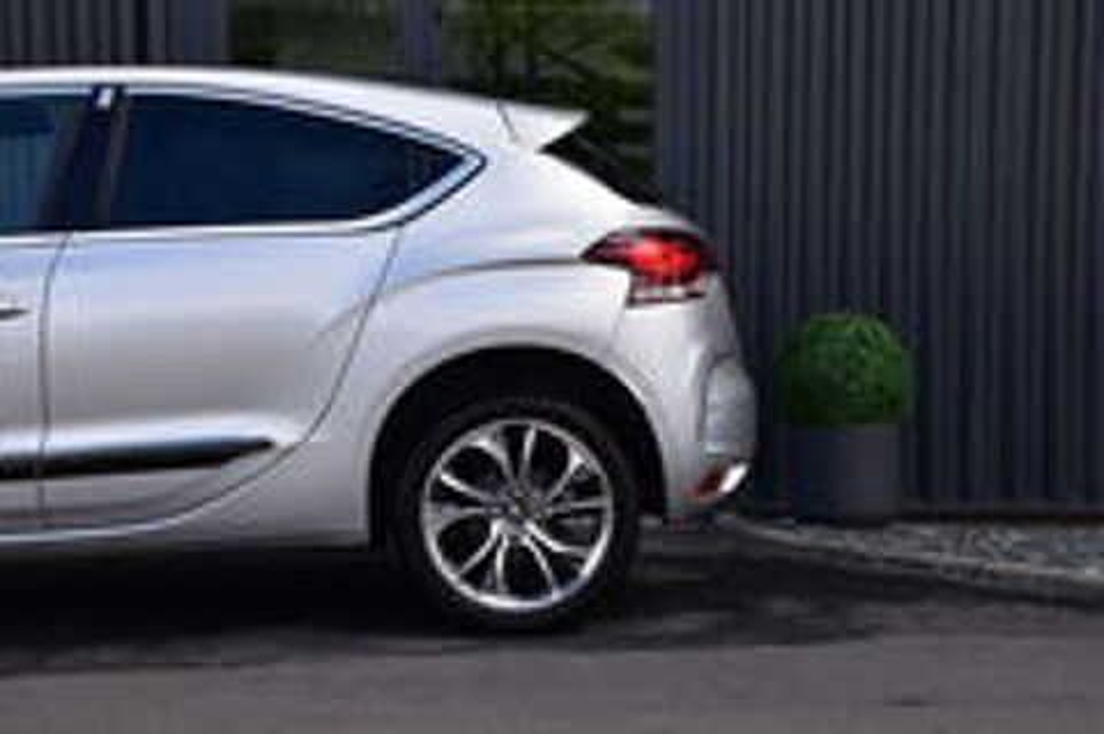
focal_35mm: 78
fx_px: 2390
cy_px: 367
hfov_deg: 26.0
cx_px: 552
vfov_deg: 17.5
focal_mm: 52
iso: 400
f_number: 10
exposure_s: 1/250
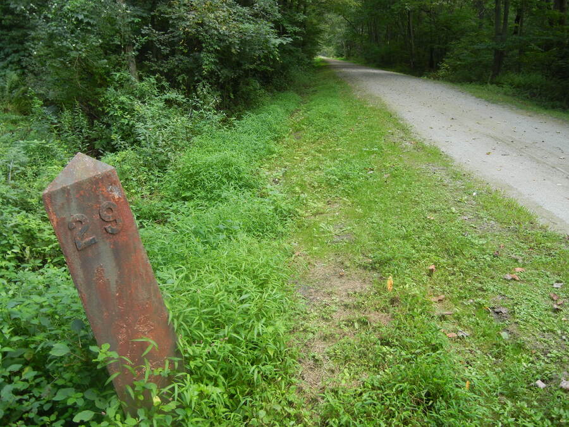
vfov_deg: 46.8
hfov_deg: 60.0
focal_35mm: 30
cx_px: 284
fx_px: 493
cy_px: 214
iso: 160
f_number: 3.5
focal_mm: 5.4
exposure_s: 1/96.3
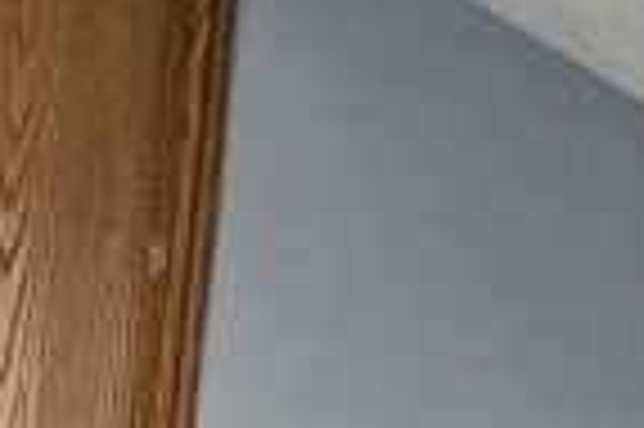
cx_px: -1238
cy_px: 572
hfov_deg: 11.8
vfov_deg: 13.5
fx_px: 1733
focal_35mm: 97
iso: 250
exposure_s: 1/60
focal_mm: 2.2
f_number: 2.2
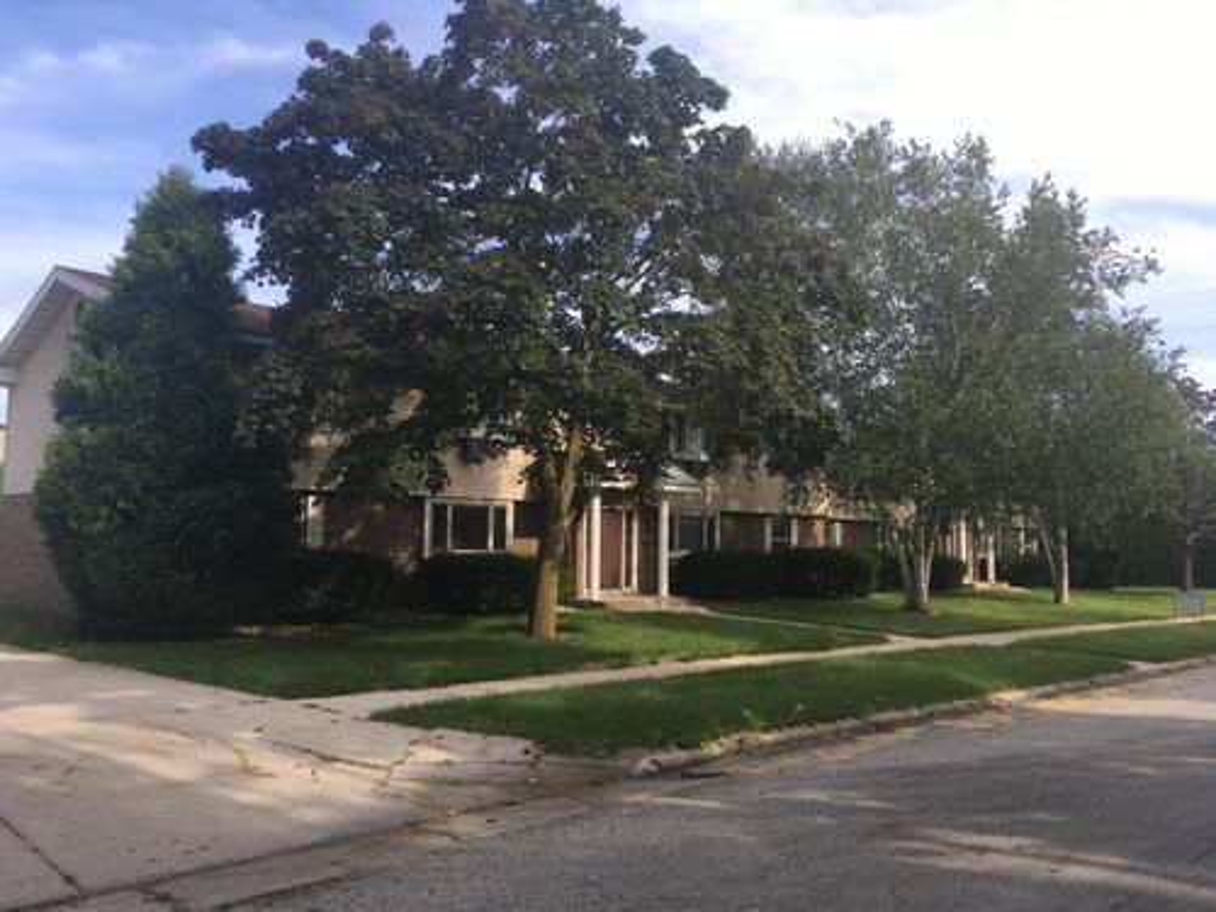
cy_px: 456
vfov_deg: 48.2
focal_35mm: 29
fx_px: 1019
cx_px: 608
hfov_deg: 61.7
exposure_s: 1/490
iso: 25
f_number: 2.2
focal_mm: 4.15
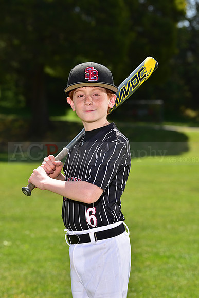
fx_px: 1119
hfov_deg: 10.2
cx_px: 100
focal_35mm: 135
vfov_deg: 15.2
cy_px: 149
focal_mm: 135
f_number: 6.3
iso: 100
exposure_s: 1/250
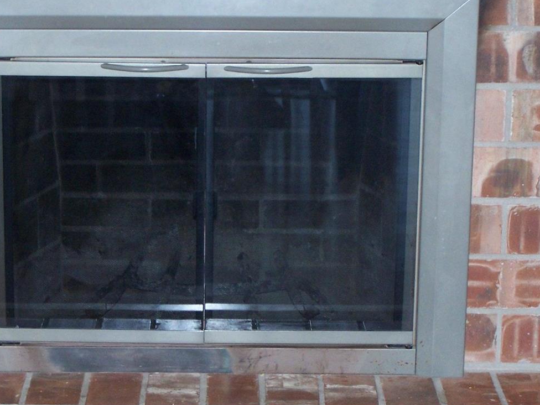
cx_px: 223
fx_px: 1919
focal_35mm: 123
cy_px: 256
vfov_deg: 12.0
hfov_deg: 16.0
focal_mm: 12.4
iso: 140
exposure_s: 1/90
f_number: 3.2
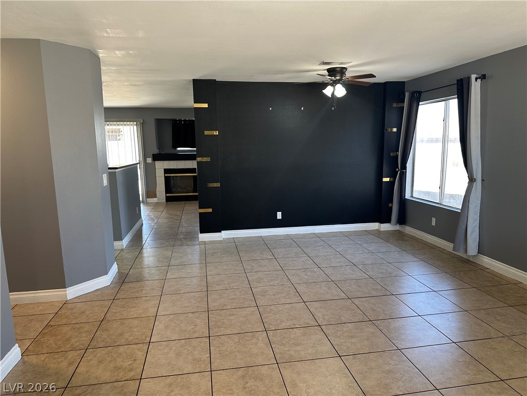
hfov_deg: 71.6
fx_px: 365
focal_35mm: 24
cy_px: 198
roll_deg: +0.7
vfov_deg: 56.8
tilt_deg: -8.7
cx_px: 264
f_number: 1.78
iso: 125
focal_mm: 6.86
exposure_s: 1/60
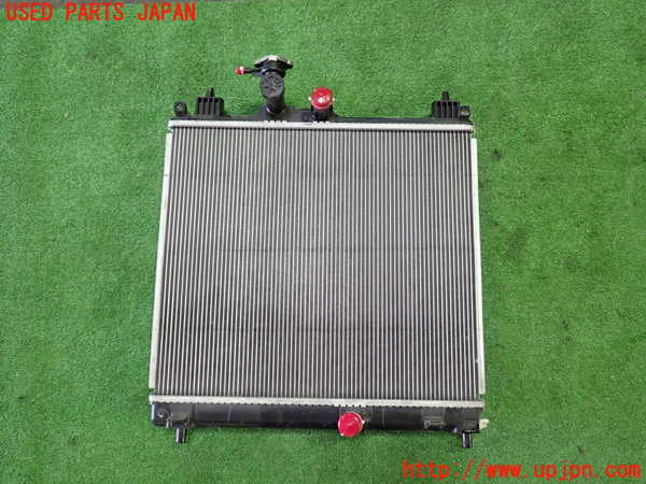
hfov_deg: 60.0
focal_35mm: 30
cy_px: 242
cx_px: 323
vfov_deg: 46.8
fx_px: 560
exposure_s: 1/30
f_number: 2.3
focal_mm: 5.4
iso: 250
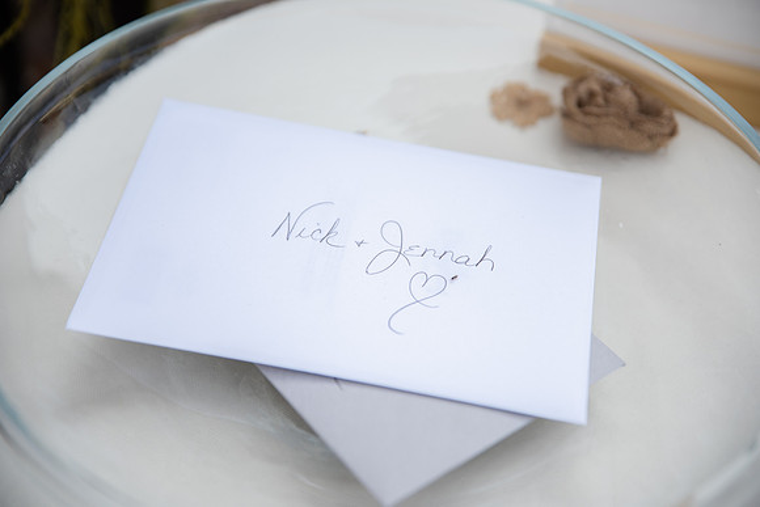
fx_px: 1478
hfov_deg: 28.8
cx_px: 380
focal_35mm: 70
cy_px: 254
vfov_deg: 19.5
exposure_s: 1/400
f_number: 2.8
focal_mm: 70
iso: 50
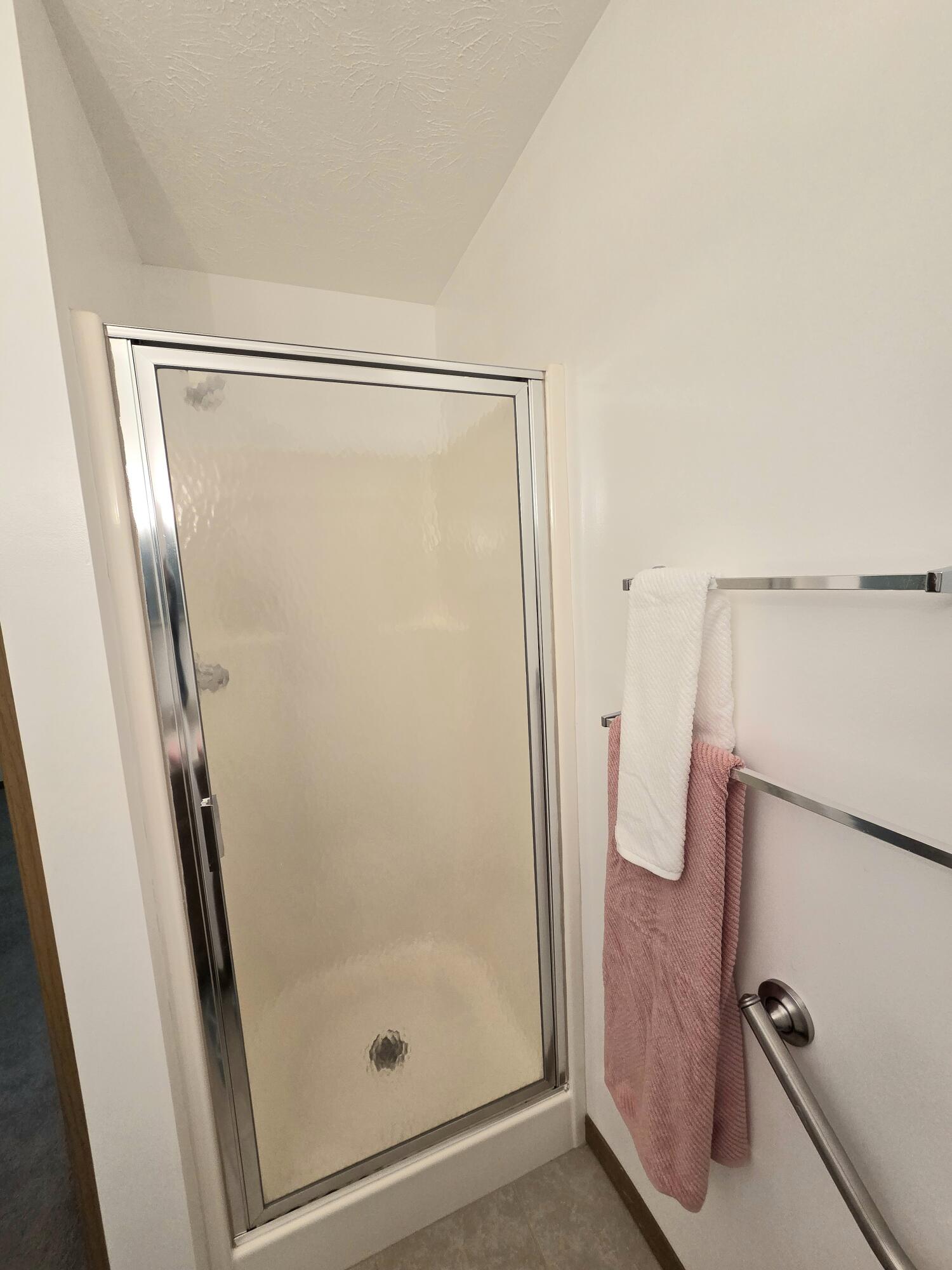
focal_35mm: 13
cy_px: 635
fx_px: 477
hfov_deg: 89.9
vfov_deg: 106.2
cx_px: 476
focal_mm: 2.2
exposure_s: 1/120
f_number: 2.2
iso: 250
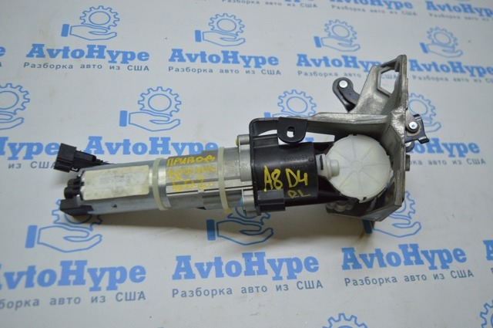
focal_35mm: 33
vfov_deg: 39.9
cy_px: 164
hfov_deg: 57.3
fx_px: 451
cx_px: 246
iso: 400
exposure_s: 1/125
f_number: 3.8
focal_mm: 22
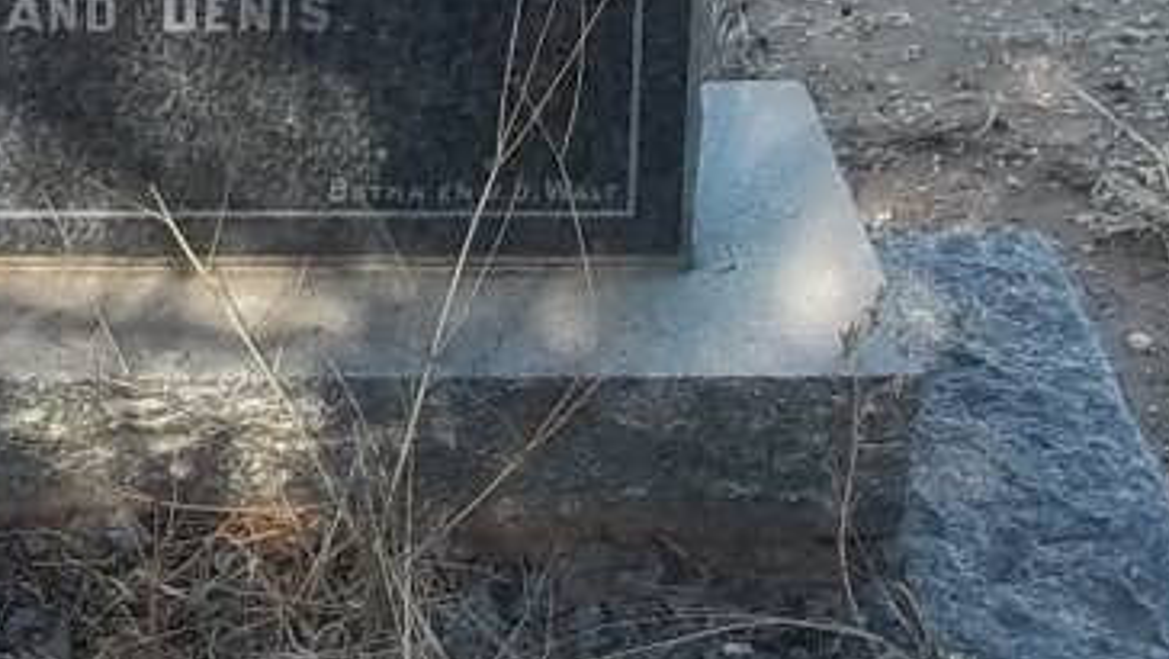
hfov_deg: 18.0
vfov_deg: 10.3
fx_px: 3566
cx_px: -67
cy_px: -238
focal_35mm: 115
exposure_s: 1/200
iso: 80
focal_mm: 5.7
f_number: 2.9
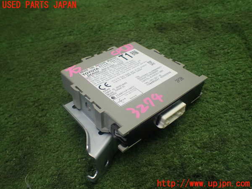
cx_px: 126
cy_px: 94
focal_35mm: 30
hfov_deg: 60.0
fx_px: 218
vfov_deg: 46.8
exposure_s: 1/125
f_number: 2.3
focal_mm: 5.4
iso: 250
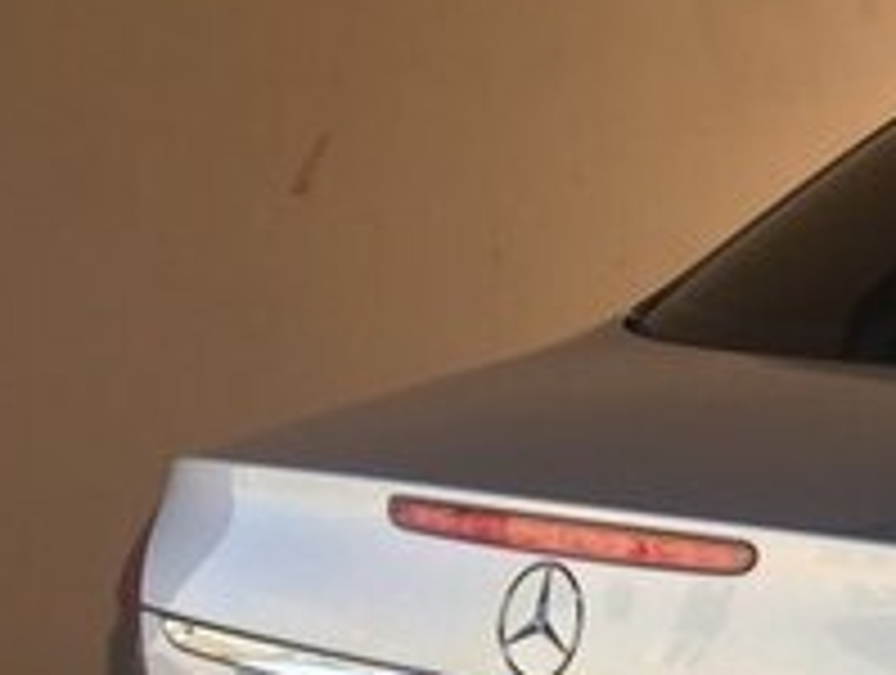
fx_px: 2489
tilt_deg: -18.2
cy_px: 839
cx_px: 1427
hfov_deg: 17.8
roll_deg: +0.0
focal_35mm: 96
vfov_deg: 14.9
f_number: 2.2
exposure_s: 1/488
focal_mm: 4.15
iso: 32
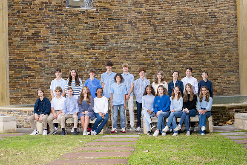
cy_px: 82
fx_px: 480
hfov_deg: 28.8
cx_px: 124
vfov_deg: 19.5
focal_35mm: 70
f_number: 8
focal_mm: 70
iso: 800
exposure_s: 1/200
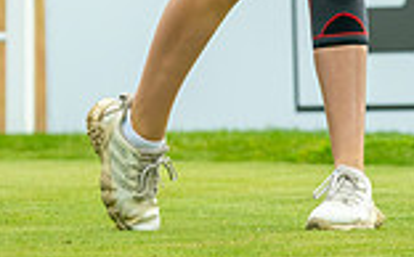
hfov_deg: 1.6
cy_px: -307
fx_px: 14928
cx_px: 180
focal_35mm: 1325
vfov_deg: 1.0
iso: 500
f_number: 5
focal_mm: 300
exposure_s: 1/1000
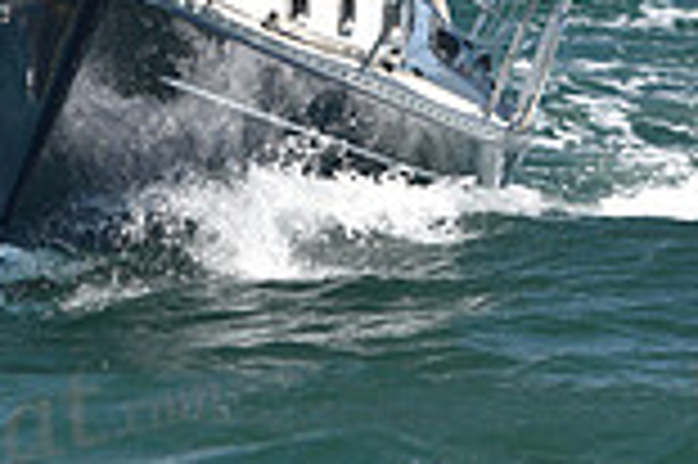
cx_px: 459
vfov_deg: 2.6
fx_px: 10149
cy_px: -295
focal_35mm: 524
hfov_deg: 3.9
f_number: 3.2
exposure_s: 1/1000
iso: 200
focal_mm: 140
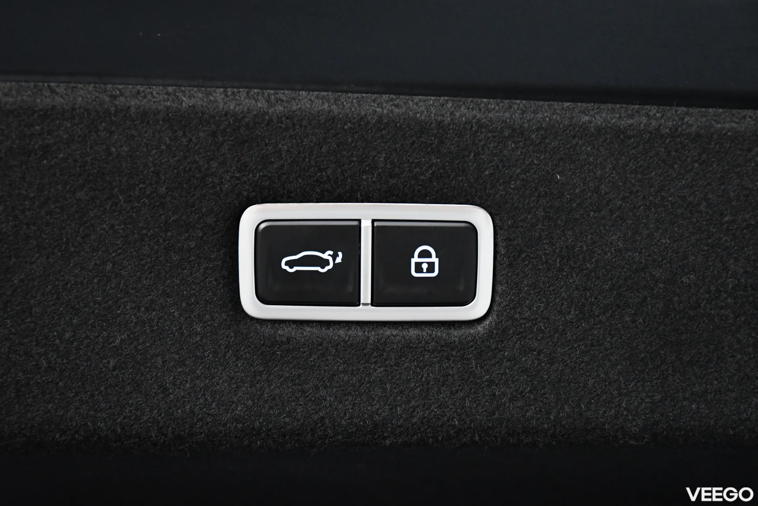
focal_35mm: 99
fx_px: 2084
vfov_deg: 13.8
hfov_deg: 20.6
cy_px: 253
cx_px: 379
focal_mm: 66
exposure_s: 1/200
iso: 5000
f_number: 7.1
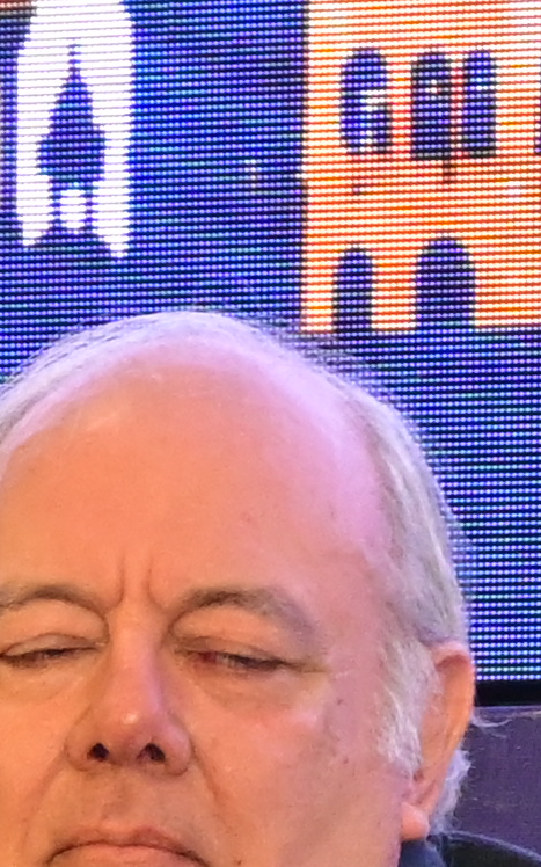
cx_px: -668
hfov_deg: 1.7
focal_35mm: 774
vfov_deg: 2.7
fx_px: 18273
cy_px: 1751
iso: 2500
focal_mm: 68
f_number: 6.3
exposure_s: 1/160
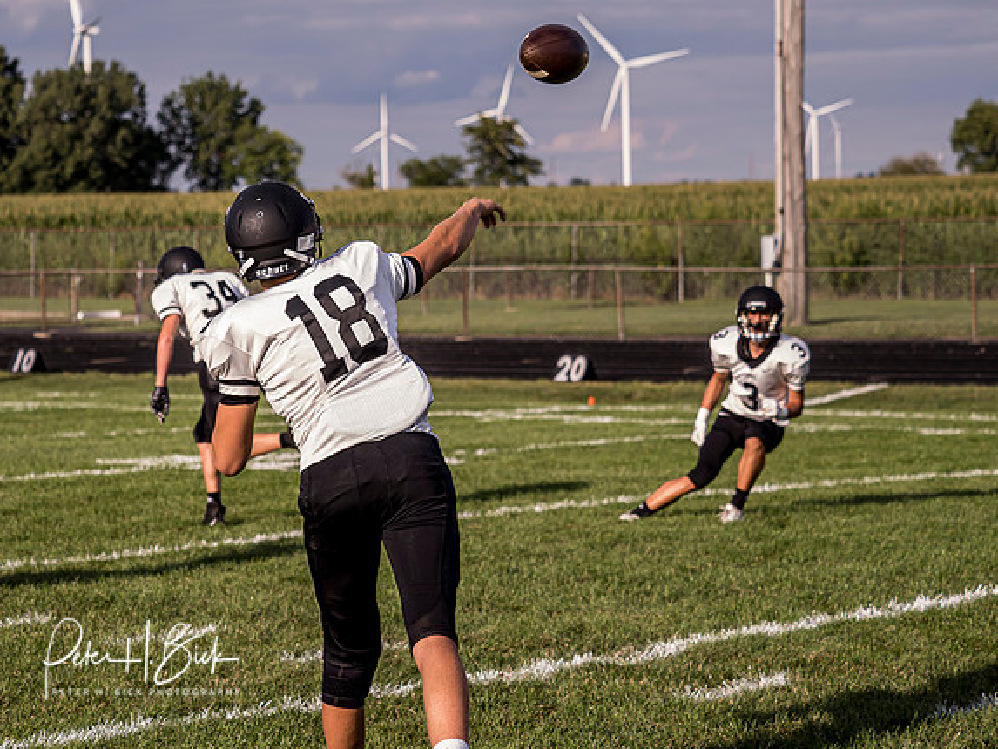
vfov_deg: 11.9
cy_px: 318
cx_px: 378
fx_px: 3605
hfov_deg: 15.7
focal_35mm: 125
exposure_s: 1/1250
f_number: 2.8
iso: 80
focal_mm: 50
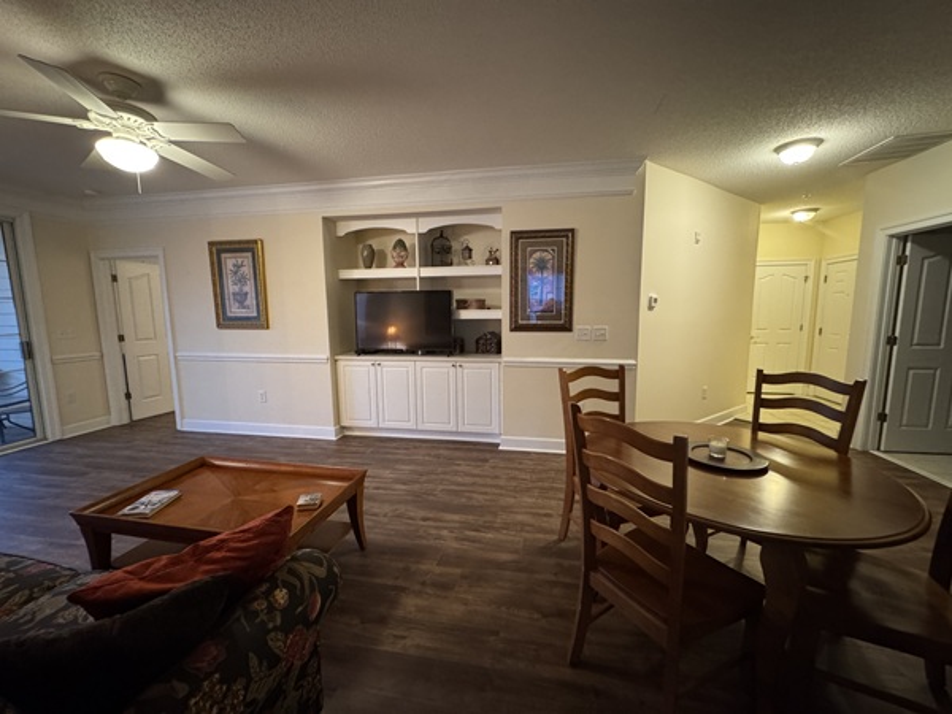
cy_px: 357
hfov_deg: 102.1
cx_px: 476
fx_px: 385
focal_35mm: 14
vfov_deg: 85.7
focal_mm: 2.22
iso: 1000
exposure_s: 1/40
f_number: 2.2
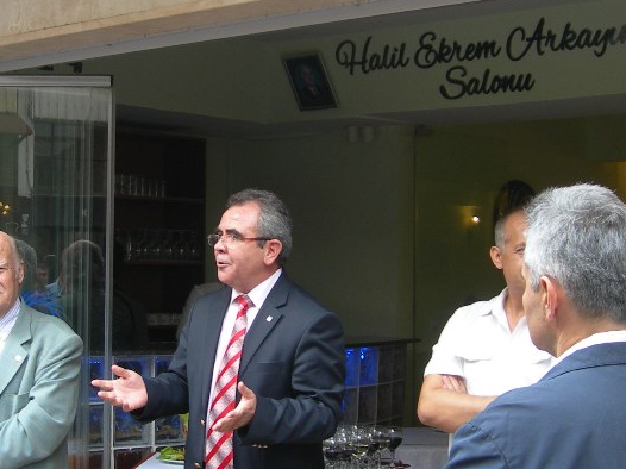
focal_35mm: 74
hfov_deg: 26.2
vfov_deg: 19.9
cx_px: 217
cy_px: 224
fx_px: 1338
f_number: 2.8
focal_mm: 7.8
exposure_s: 1/70.8
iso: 50
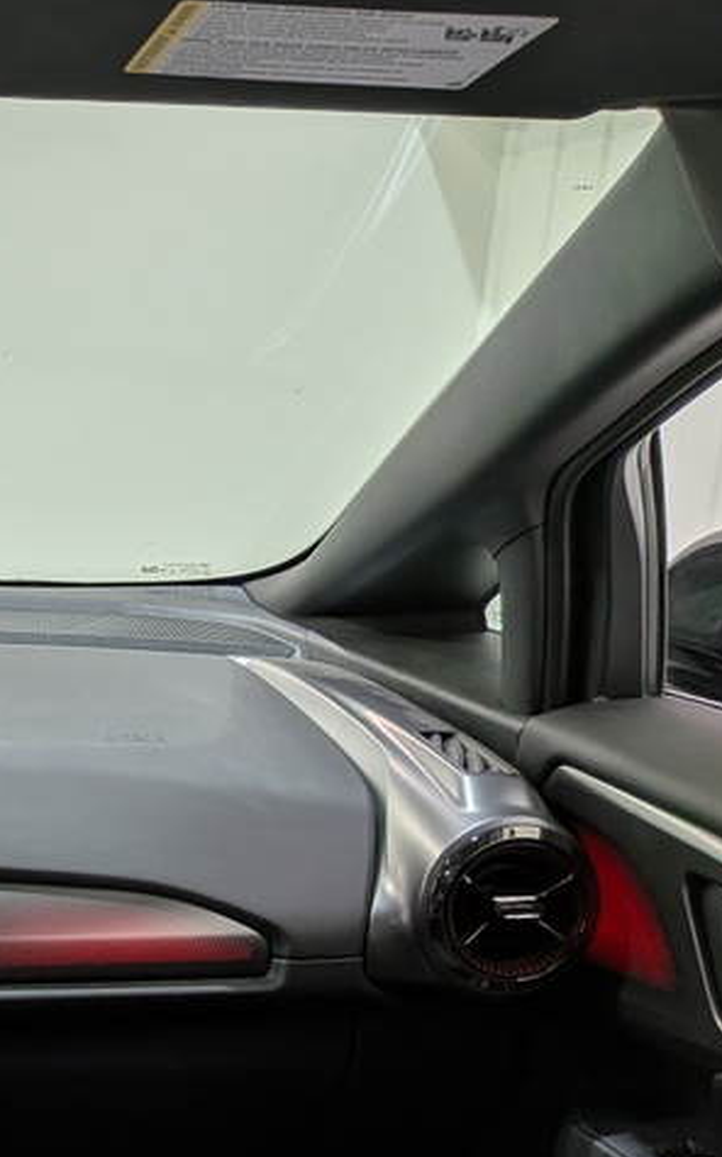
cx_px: -456
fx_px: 1733
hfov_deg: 19.5
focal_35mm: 55
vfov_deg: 35.9
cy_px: 893
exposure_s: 1/120
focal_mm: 4.53
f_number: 1.7
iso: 29
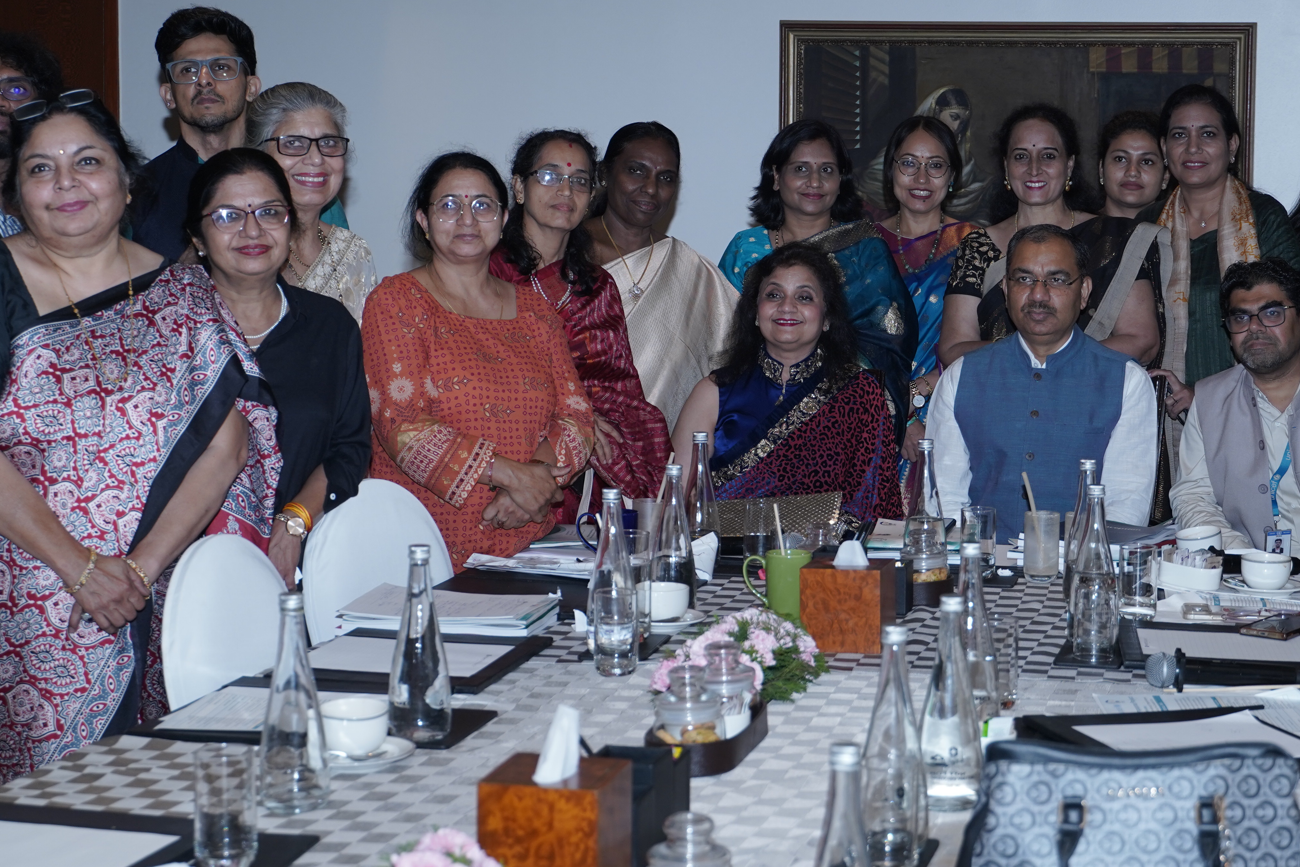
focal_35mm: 69
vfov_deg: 19.7
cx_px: 857
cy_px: 318
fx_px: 2492
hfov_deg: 29.1
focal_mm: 35
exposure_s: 1/200
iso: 400
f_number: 3.5
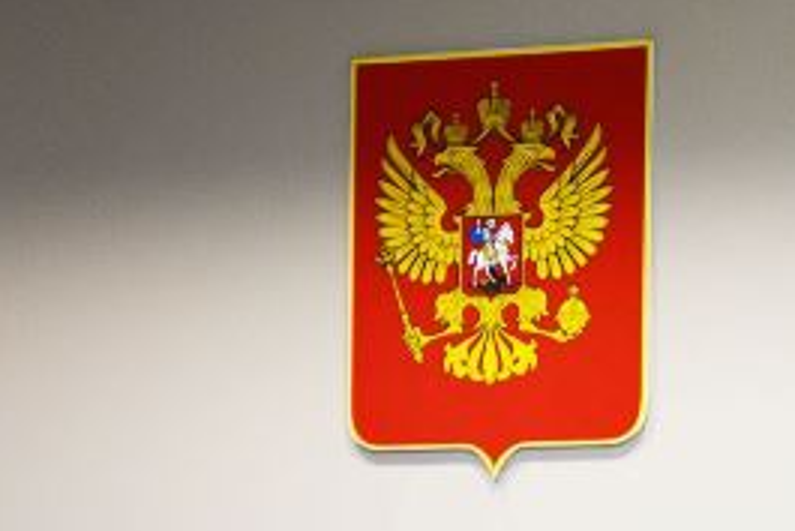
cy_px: 524
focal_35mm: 239
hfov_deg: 8.5
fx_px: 5281
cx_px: 879
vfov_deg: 5.7
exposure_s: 1/60
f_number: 5
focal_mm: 66
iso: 800
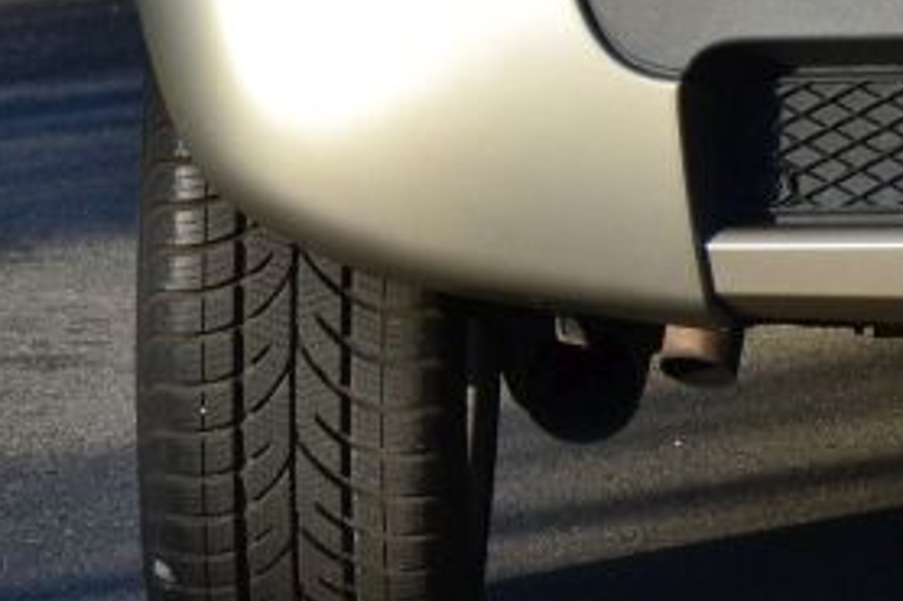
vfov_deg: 2.8
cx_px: 1296
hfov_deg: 4.1
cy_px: -184
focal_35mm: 497
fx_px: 12459
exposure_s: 1/320
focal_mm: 92
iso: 400
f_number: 10
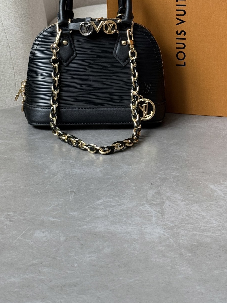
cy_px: 57
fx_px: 691
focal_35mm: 79
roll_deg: +0.1
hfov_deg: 18.6
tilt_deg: -11.5
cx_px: 93
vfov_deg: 24.3
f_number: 1.78
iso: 200
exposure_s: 1/60
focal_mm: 6.76
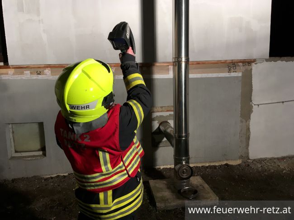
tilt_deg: -9.9
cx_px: 147
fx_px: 246
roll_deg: +1.9
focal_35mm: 29
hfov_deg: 61.7
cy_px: 110
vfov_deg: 48.2
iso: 25
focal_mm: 4.15
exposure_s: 1/33
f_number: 2.2
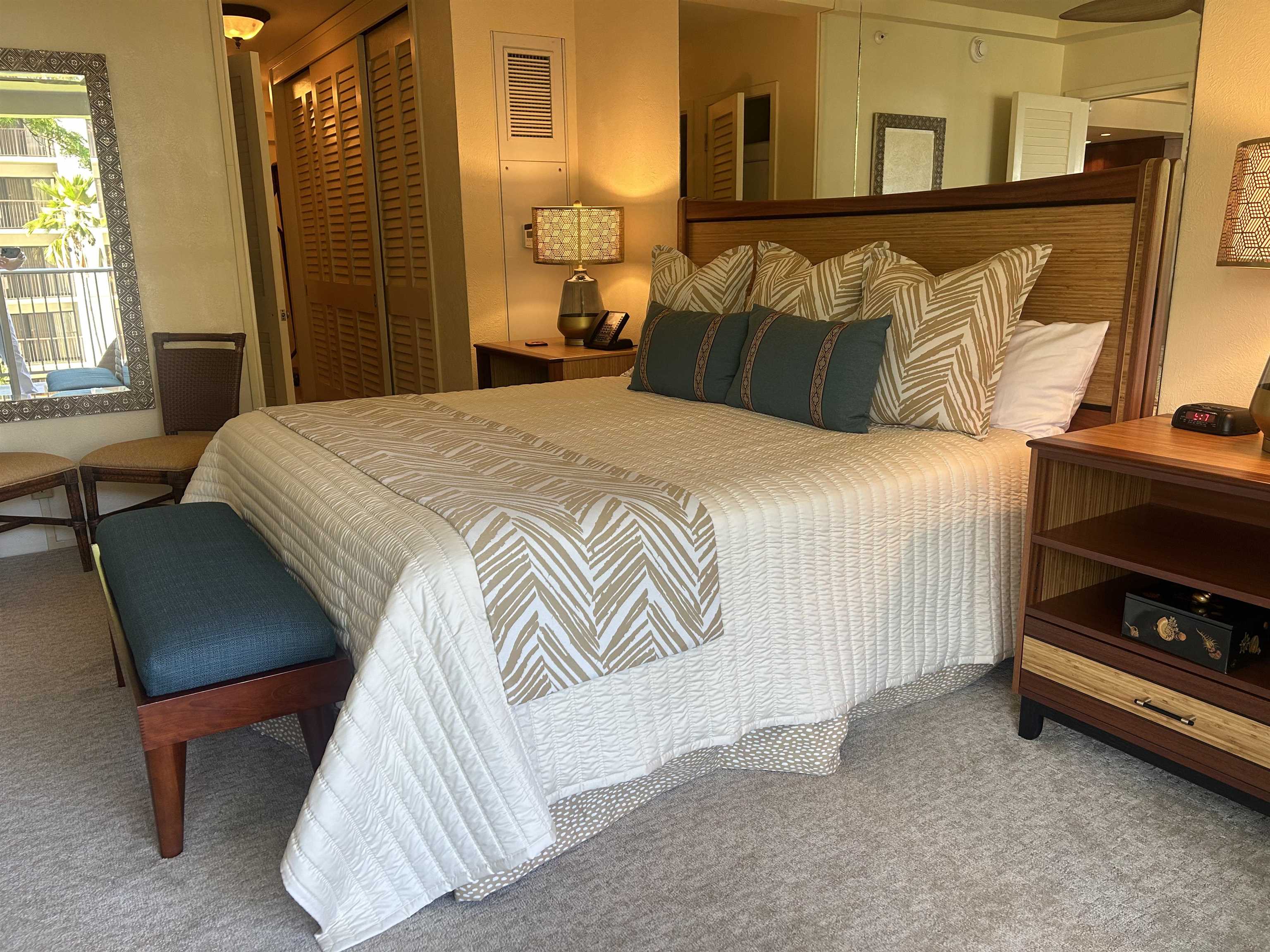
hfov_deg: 67.3
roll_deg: +1.7
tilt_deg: -13.9
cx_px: 635
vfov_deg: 53.1
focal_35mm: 26
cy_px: 476
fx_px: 954
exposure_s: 1/120
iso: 80
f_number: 1.5
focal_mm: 5.7
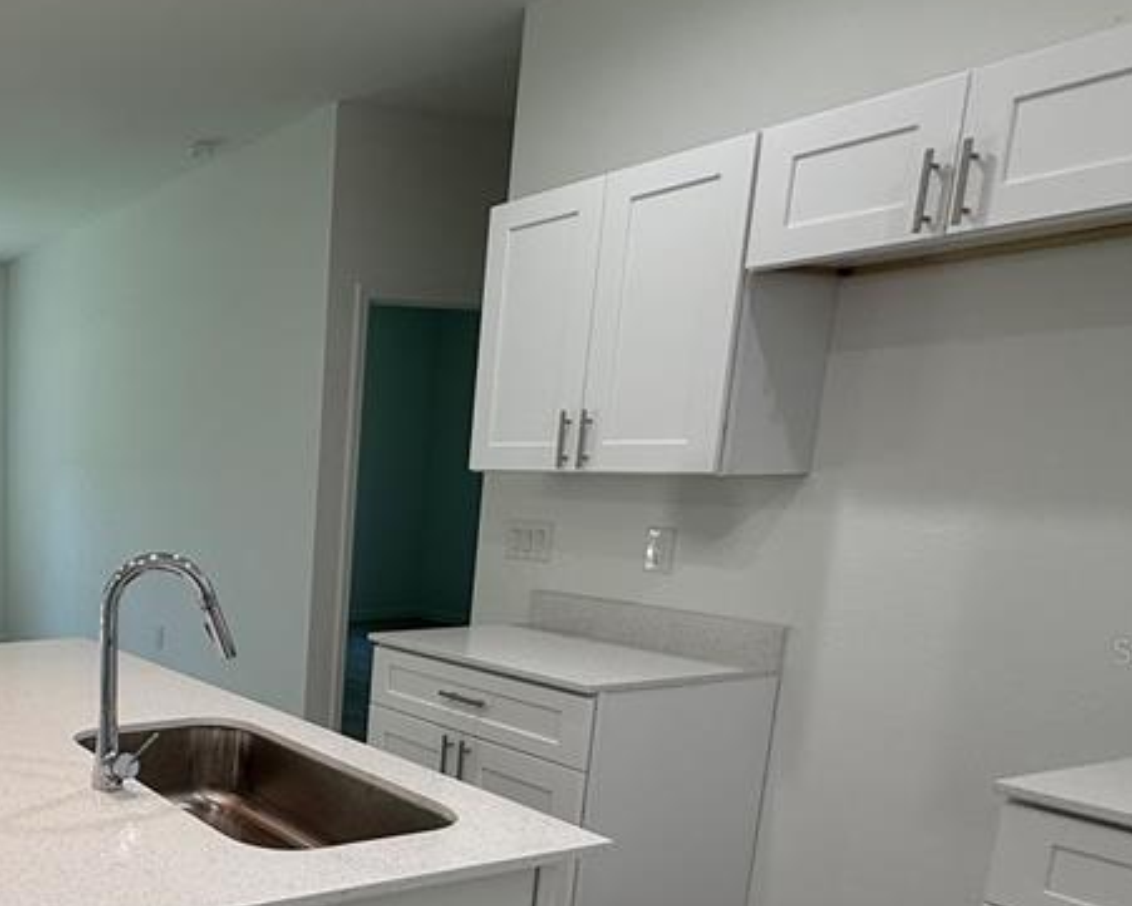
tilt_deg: -10.4
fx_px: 1039
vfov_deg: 45.9
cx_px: -20
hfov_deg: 46.9
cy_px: 650
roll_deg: +0.6
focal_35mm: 31
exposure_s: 1/120
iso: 64
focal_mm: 2.22
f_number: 2.2
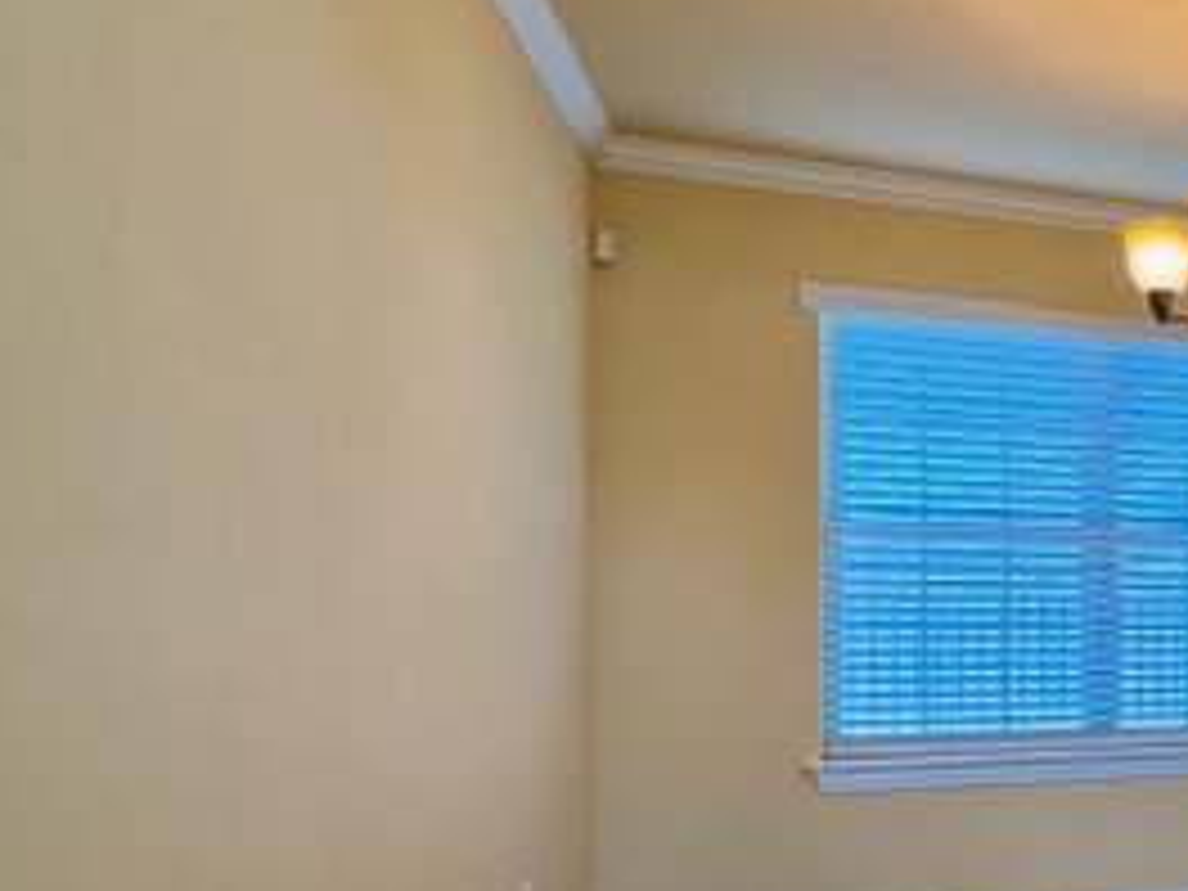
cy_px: 630
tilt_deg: -0.3
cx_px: 1323
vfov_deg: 41.0
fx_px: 1167
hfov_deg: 42.0
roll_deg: +0.2
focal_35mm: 34
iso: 320
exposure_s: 1/120
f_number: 2.2
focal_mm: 2.22
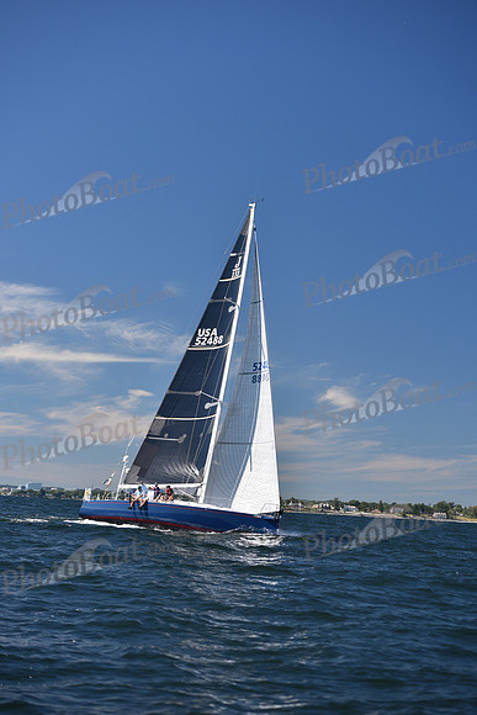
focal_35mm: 75
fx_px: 1490
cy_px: 358
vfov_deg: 27.0
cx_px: 238
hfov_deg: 18.2
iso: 200
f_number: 3.5
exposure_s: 1/800
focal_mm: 75
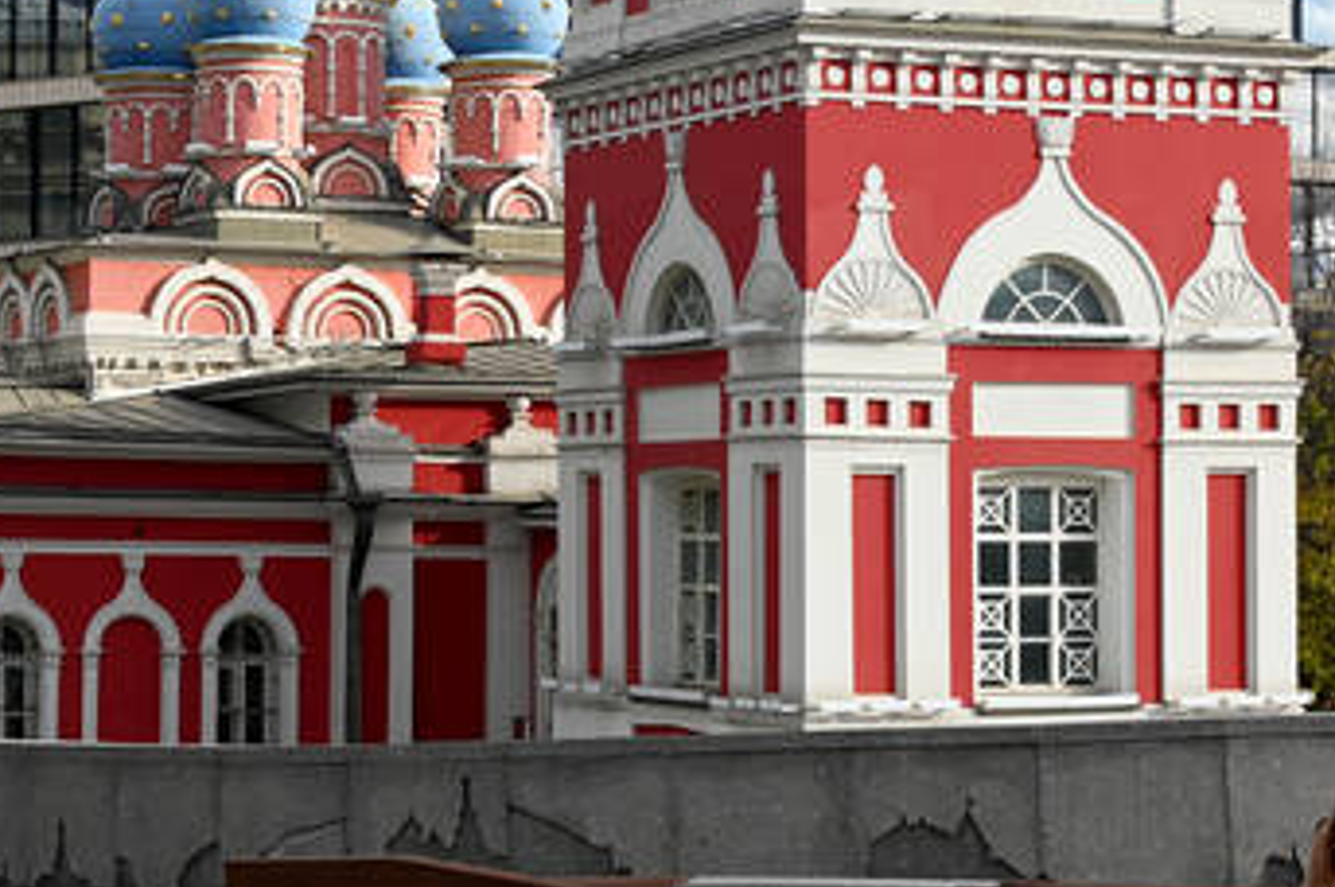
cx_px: 378
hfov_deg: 19.5
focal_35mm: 104
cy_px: 475
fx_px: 3855
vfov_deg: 13.1
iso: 100
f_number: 8
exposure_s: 1/80
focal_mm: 33
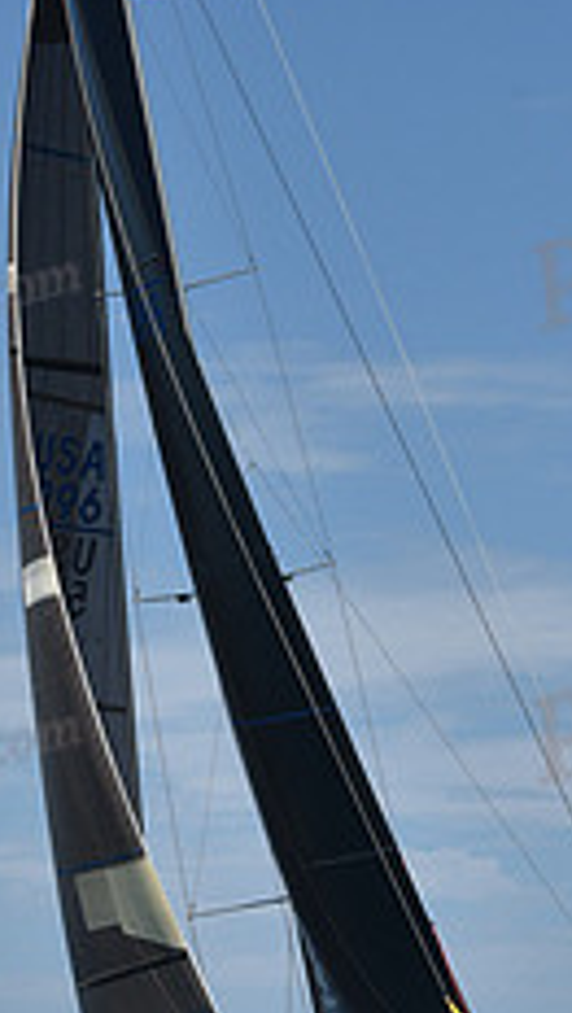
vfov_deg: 11.8
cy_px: 506
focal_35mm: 183
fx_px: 4920
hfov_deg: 6.7
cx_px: 308
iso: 250
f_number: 9
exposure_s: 1/1250
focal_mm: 70
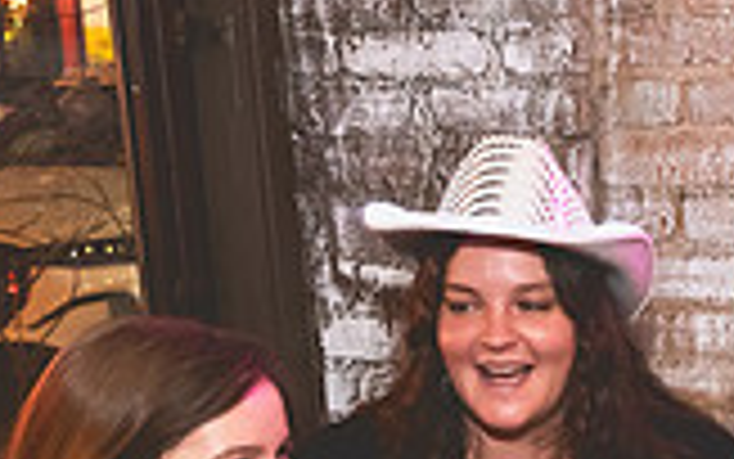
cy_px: 536
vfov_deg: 13.6
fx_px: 1881
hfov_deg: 20.7
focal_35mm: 94
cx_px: 875
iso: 3200
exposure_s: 1/125
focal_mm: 25.5
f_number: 3.2
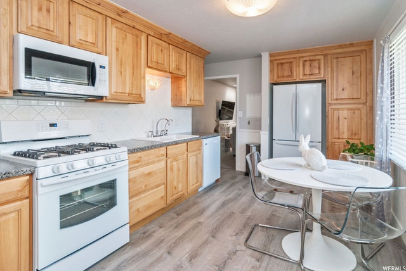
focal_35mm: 18
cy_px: 136
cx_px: 203
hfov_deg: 89.9
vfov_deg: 67.5
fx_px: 203
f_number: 5
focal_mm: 12
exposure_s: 1/60
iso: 200
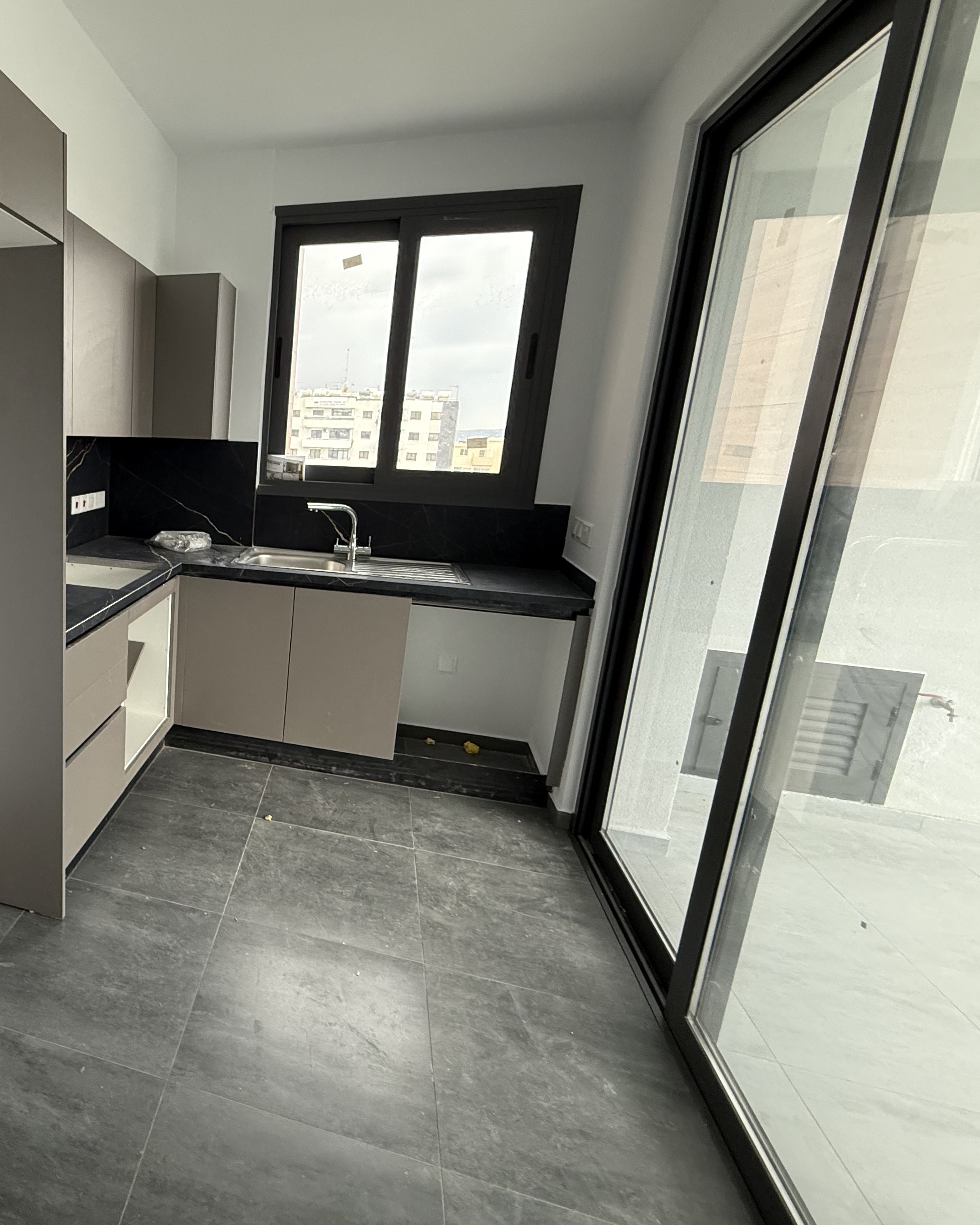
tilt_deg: -14.4
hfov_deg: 63.2
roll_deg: +1.0
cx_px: 164
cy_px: 587
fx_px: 689
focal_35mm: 19
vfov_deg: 83.2
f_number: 2.2
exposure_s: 1/99
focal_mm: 2.22
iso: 200
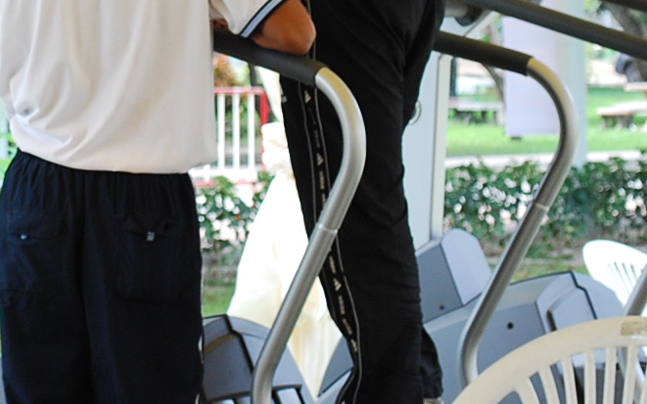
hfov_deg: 9.3
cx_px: -116
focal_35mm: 224
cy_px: -141
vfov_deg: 5.8
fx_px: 3949
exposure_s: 1/125
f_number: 5.6
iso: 400
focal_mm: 50
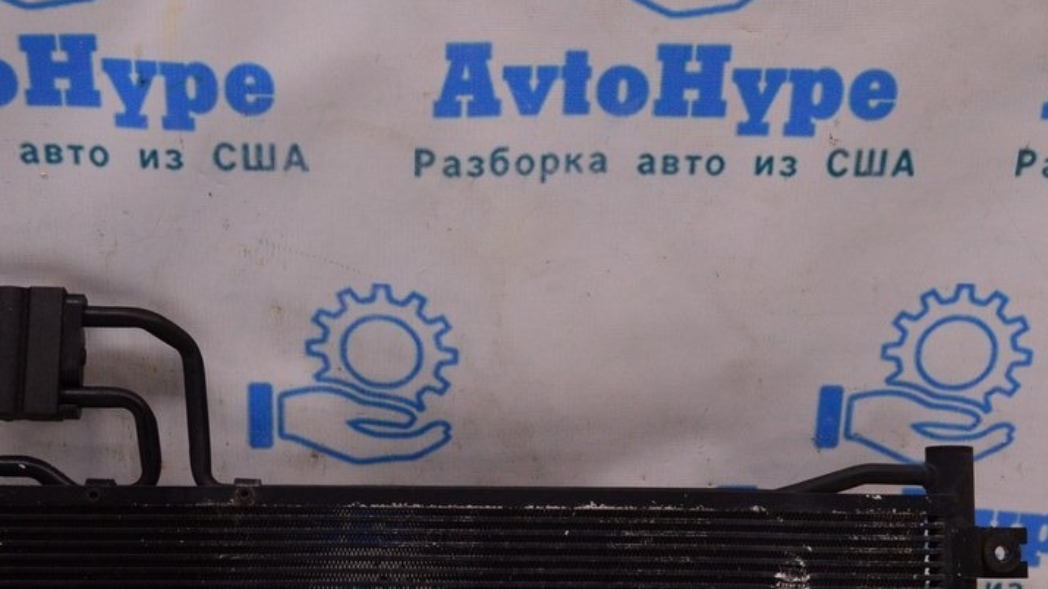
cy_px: 354
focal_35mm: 61
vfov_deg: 19.8
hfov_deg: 34.5
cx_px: 504
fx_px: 1688
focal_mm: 27
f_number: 8
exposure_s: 1/125
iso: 1600
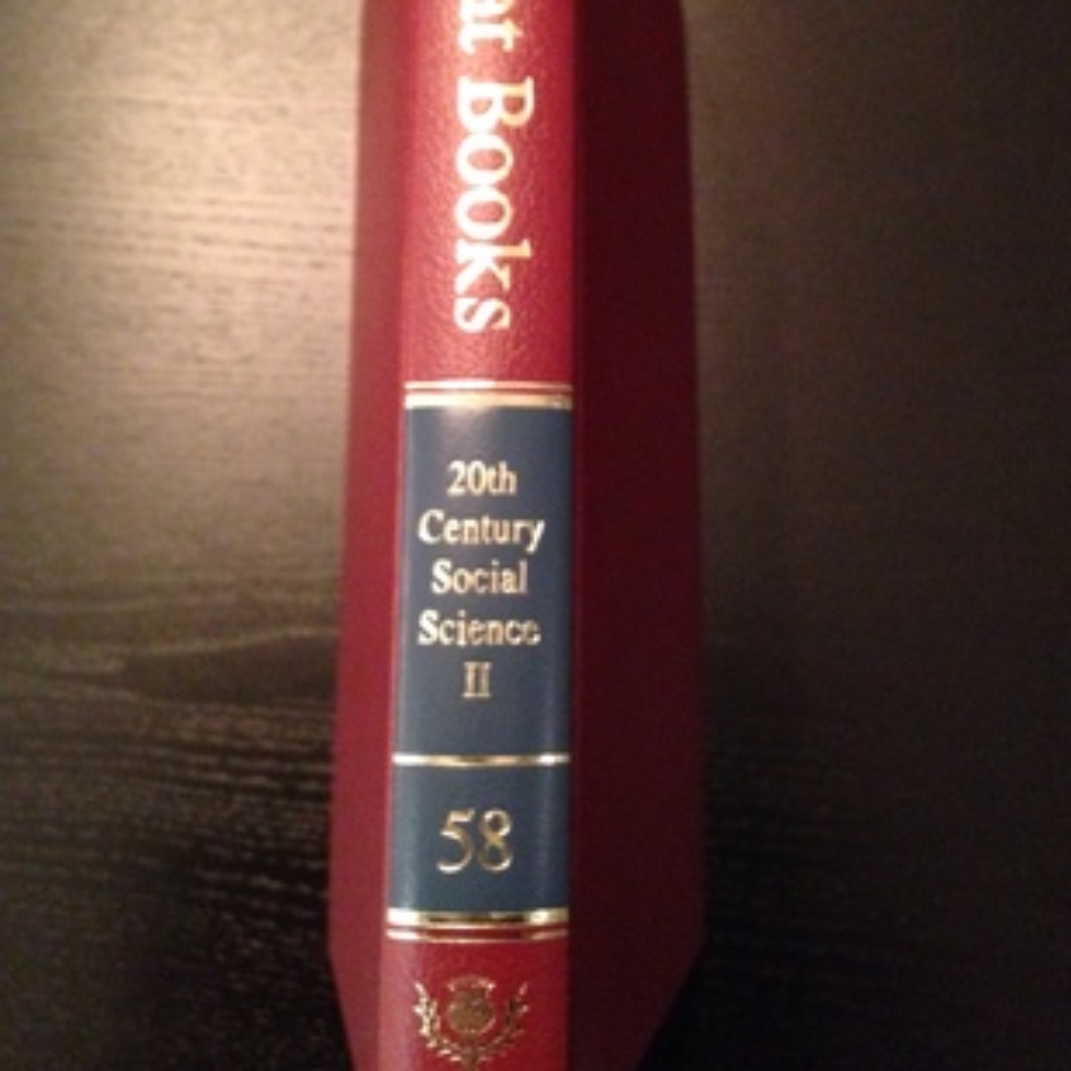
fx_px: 1400
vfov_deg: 41.3
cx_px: 548
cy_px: 347
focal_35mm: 40
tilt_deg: -77.8
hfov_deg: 41.9
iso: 800
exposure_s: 1/15
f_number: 2.4
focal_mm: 4.12
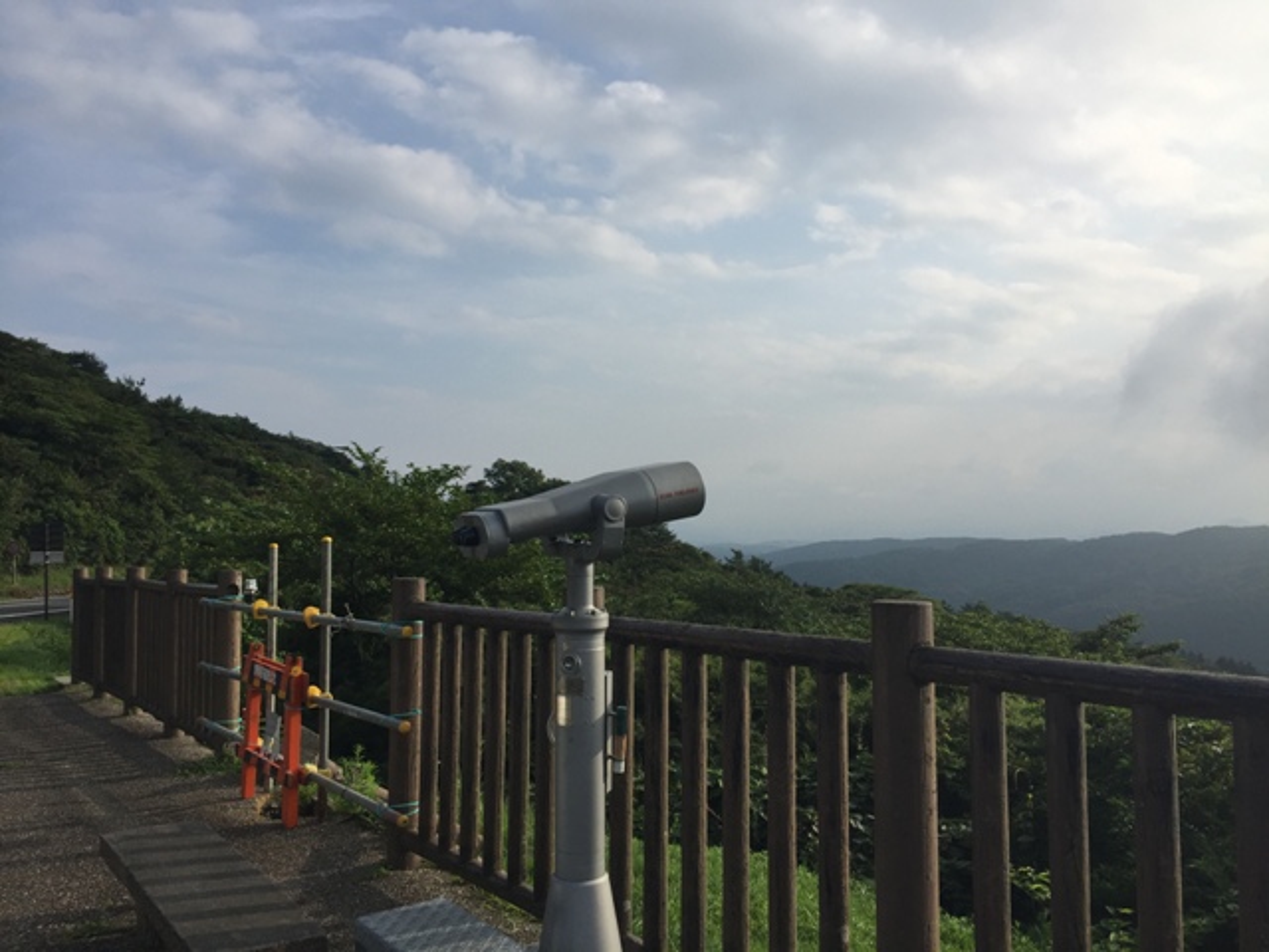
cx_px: 634
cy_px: 476
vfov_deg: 48.2
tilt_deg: +3.2
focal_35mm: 29
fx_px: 1063
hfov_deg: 61.7
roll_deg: +0.6
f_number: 2.2
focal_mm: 4.15
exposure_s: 1/2639
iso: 32
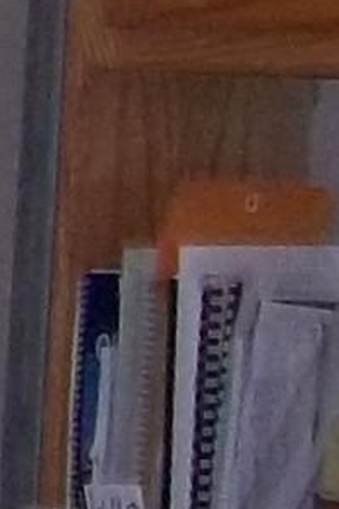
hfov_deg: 3.3
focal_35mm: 336
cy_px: 207
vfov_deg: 6.1
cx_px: -2104
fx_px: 4746
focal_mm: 5.7
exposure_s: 1/30
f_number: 2.9
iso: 160
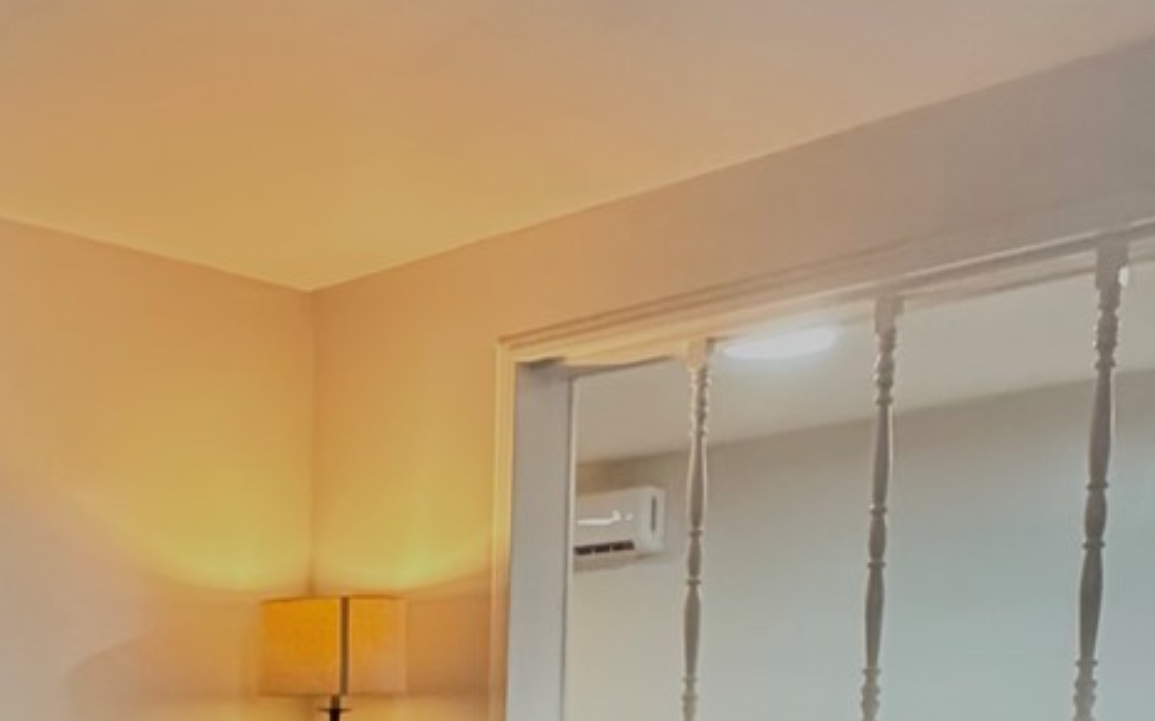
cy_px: 946
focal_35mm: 51
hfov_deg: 36.6
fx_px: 1605
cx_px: 74
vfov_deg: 22.5
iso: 640
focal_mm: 2.22
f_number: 2.2
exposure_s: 1/60
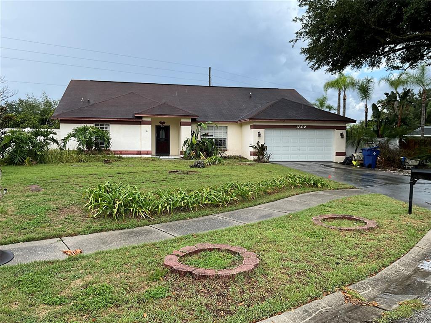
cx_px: 216
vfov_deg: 48.2
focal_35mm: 29
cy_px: 162
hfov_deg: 61.7
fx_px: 361
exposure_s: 1/657
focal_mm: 3
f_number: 1.8
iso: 25
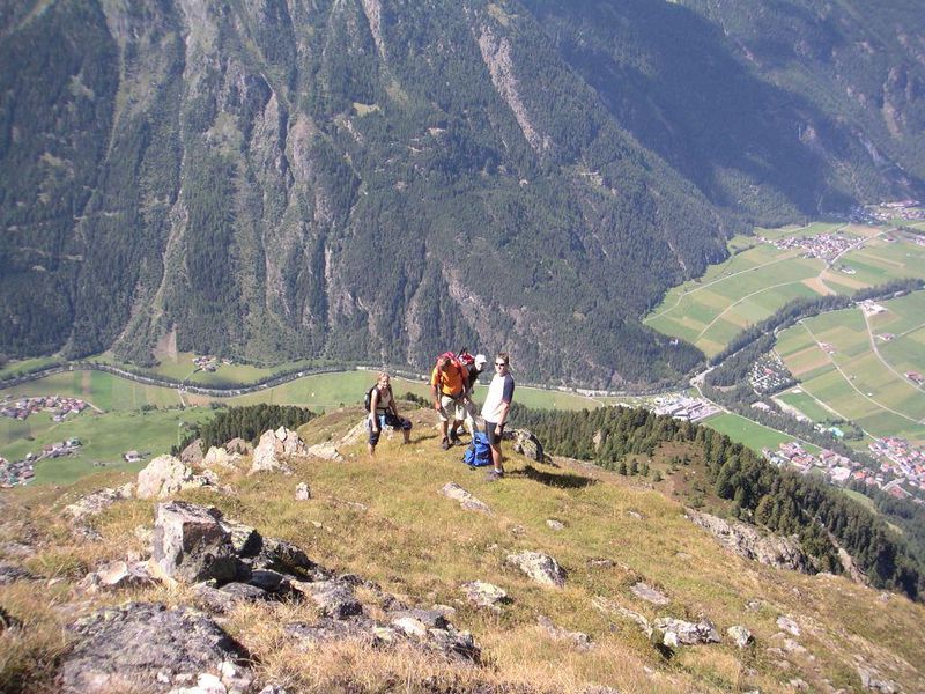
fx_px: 1015
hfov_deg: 49.0
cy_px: 347
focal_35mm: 38
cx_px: 462
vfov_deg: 37.7
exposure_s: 1/500
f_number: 2.8
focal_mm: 6
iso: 50
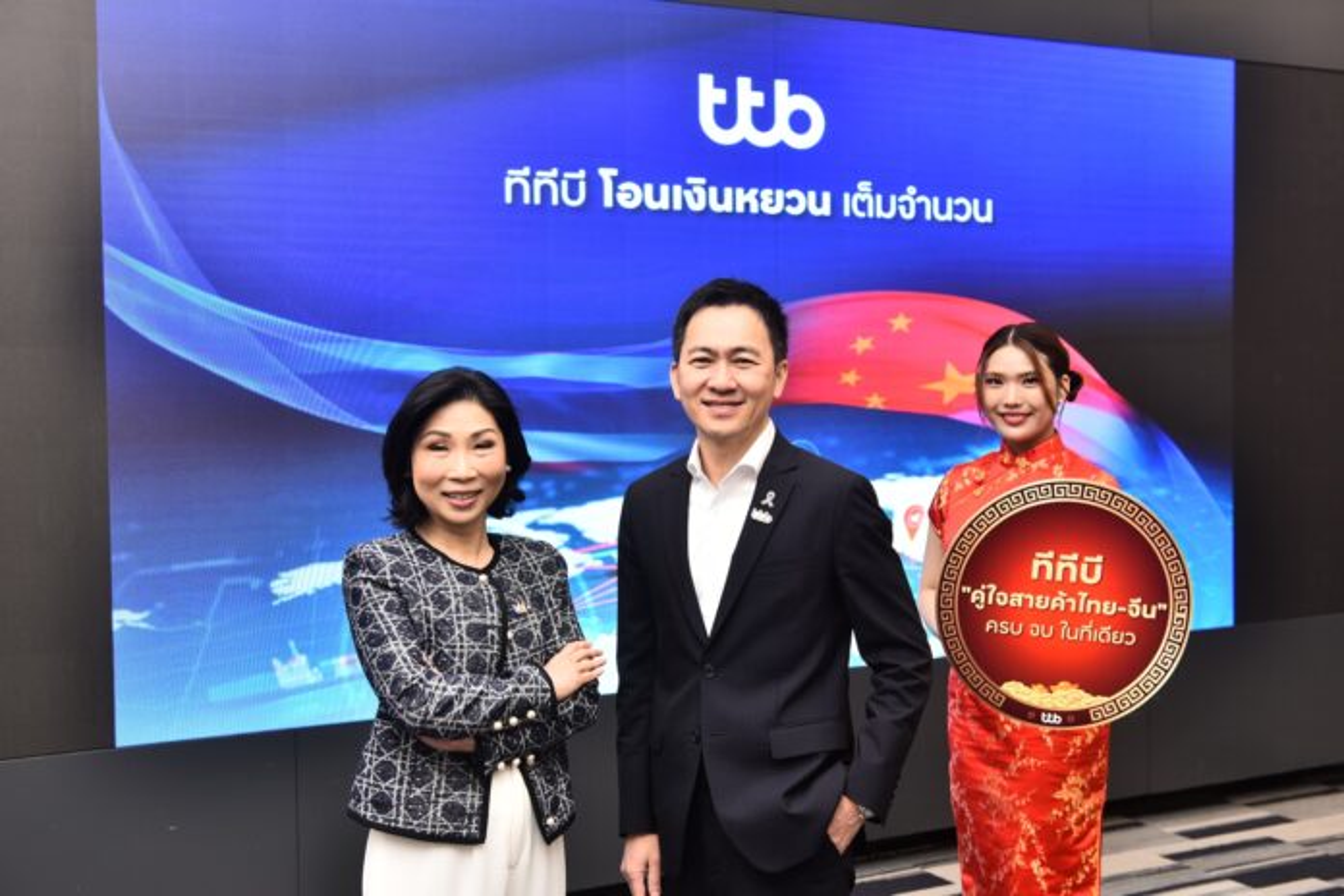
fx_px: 1792
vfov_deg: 28.1
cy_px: 448
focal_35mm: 48
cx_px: 672
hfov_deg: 41.1
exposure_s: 1/60
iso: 400
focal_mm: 48
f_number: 4.5
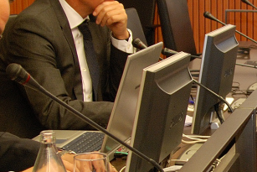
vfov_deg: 15.2
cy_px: 120
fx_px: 643
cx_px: 265
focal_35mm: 90
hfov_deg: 21.7
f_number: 3.5
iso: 400
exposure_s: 1/50
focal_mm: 18
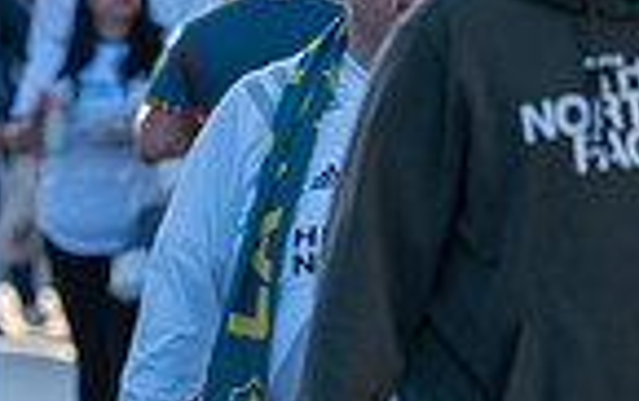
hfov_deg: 3.7
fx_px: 9921
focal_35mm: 569
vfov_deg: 2.3
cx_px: -331
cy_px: 383
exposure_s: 1/800
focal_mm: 140
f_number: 2.8
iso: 160
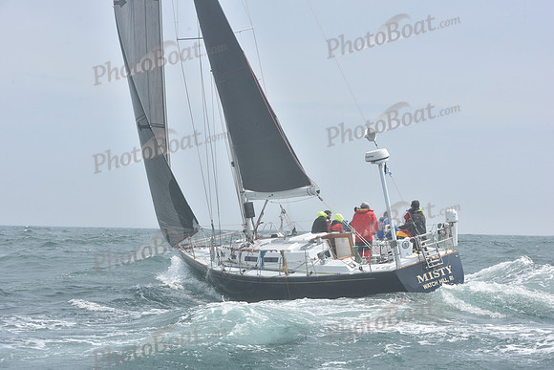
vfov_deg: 19.5
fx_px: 1077
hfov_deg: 28.8
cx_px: 277
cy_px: 185
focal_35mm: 70
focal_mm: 70
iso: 320
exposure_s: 1/800
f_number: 11
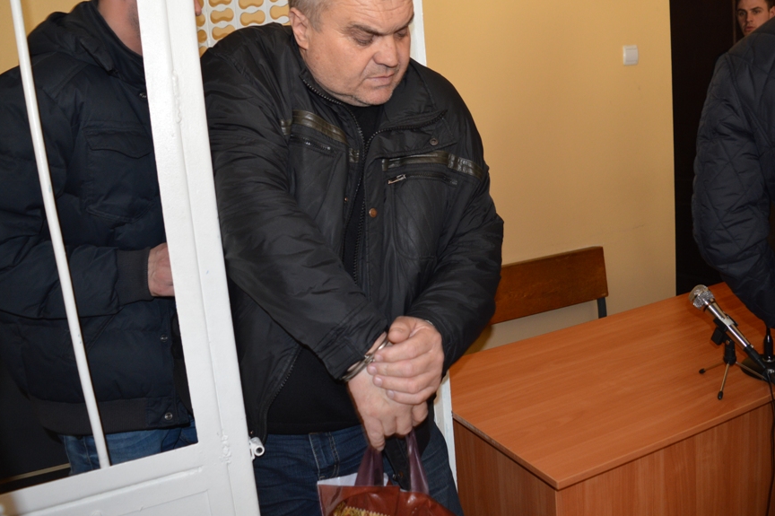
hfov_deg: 58.6
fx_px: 688
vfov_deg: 41.0
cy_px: 227
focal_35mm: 32
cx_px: 430
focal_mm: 18
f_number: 3.5
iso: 560
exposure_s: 1/60
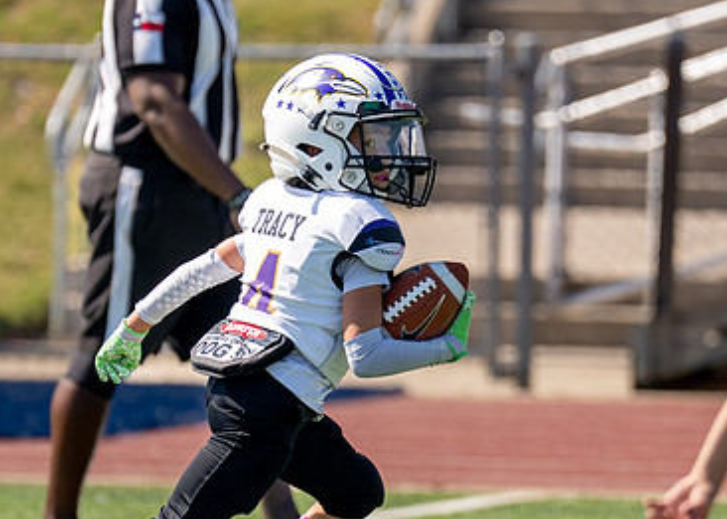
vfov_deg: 2.2
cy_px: 446
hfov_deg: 3.1
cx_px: 358
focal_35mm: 661
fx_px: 13640
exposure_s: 1/3200
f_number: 2.8
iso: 200
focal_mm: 200
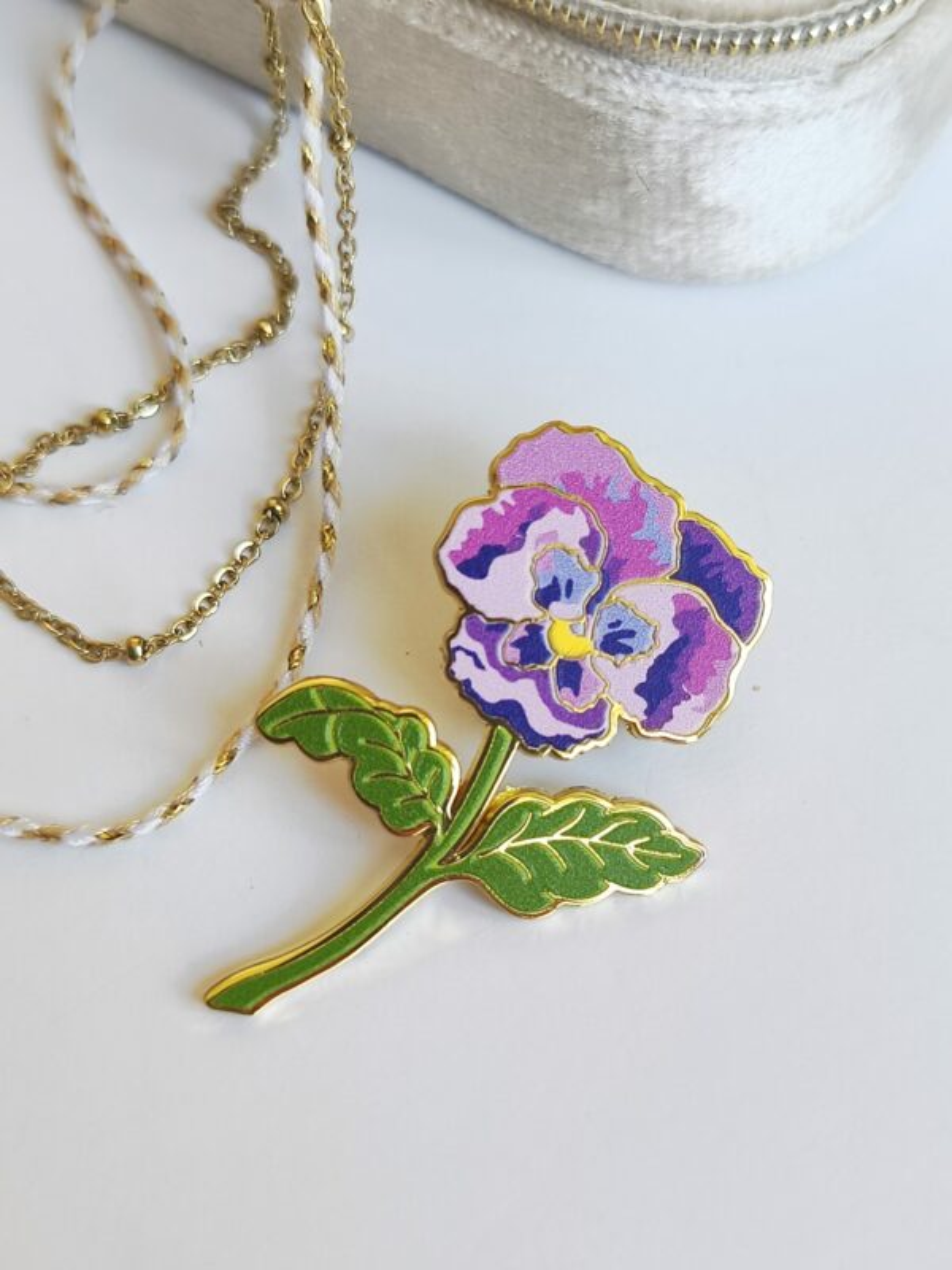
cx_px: 476
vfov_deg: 41.2
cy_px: 635
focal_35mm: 46
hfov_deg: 31.5
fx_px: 1687
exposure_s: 1/100
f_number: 1.65
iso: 320
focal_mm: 6.18
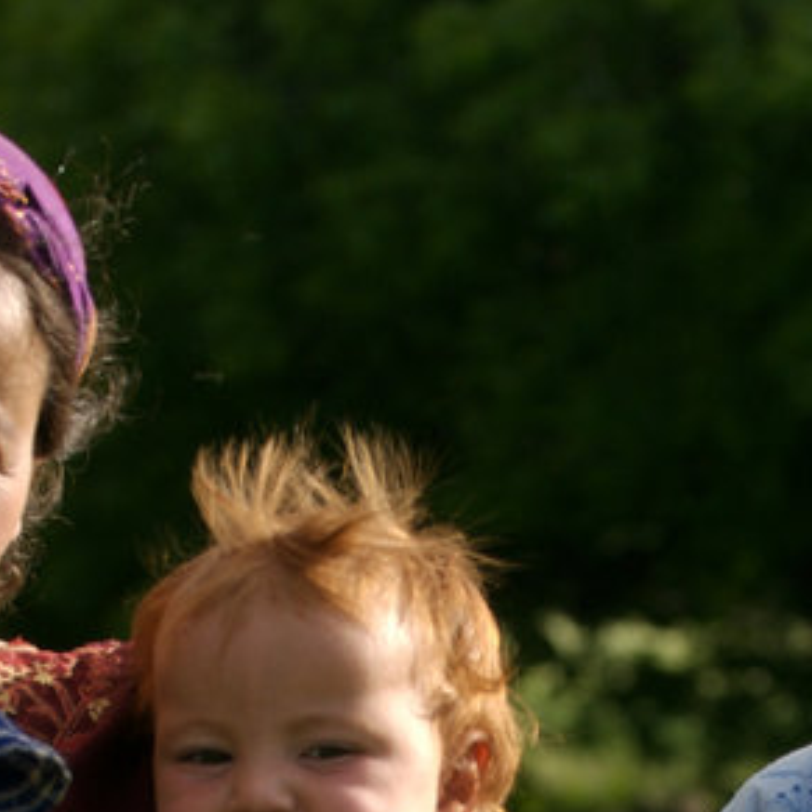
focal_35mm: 315
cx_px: 566
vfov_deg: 5.5
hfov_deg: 5.6
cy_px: 887
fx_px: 8360
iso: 100
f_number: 4.5
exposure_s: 1/250
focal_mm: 70
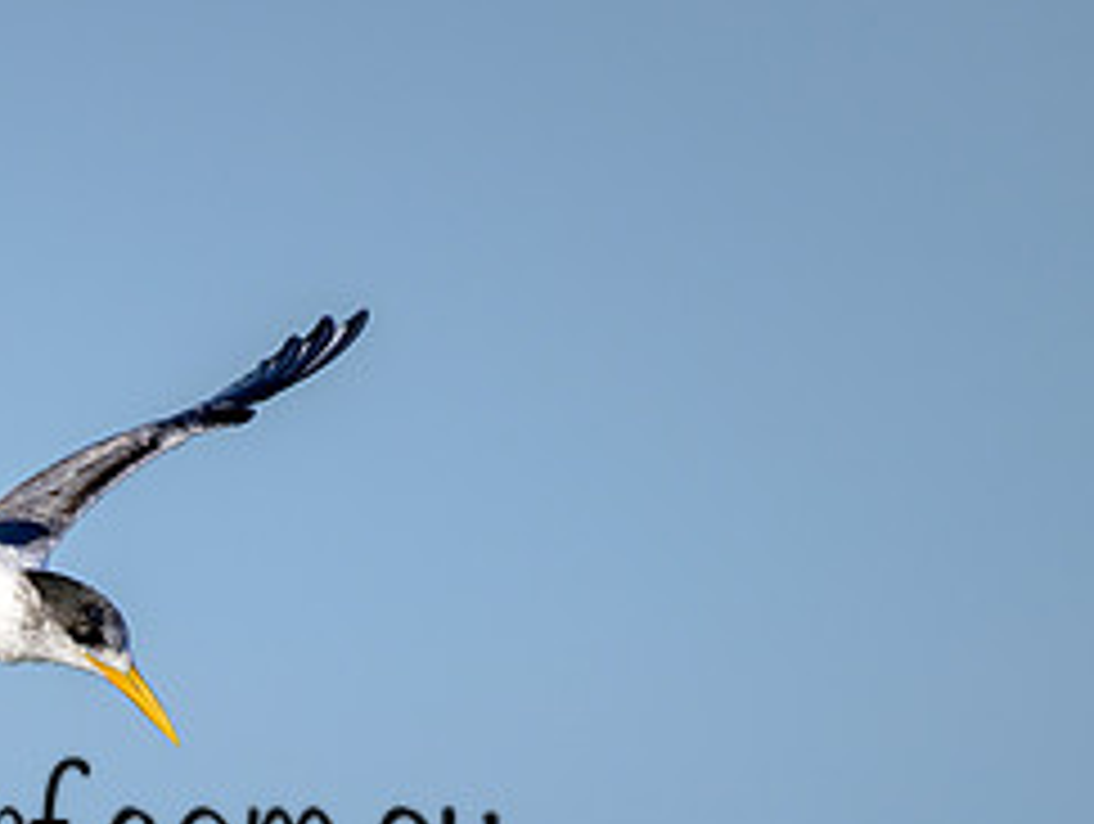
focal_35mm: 1572
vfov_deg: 0.9
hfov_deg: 1.3
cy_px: 1057
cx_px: -460
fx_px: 49755
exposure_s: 1/2000
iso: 125
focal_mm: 500
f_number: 5.6
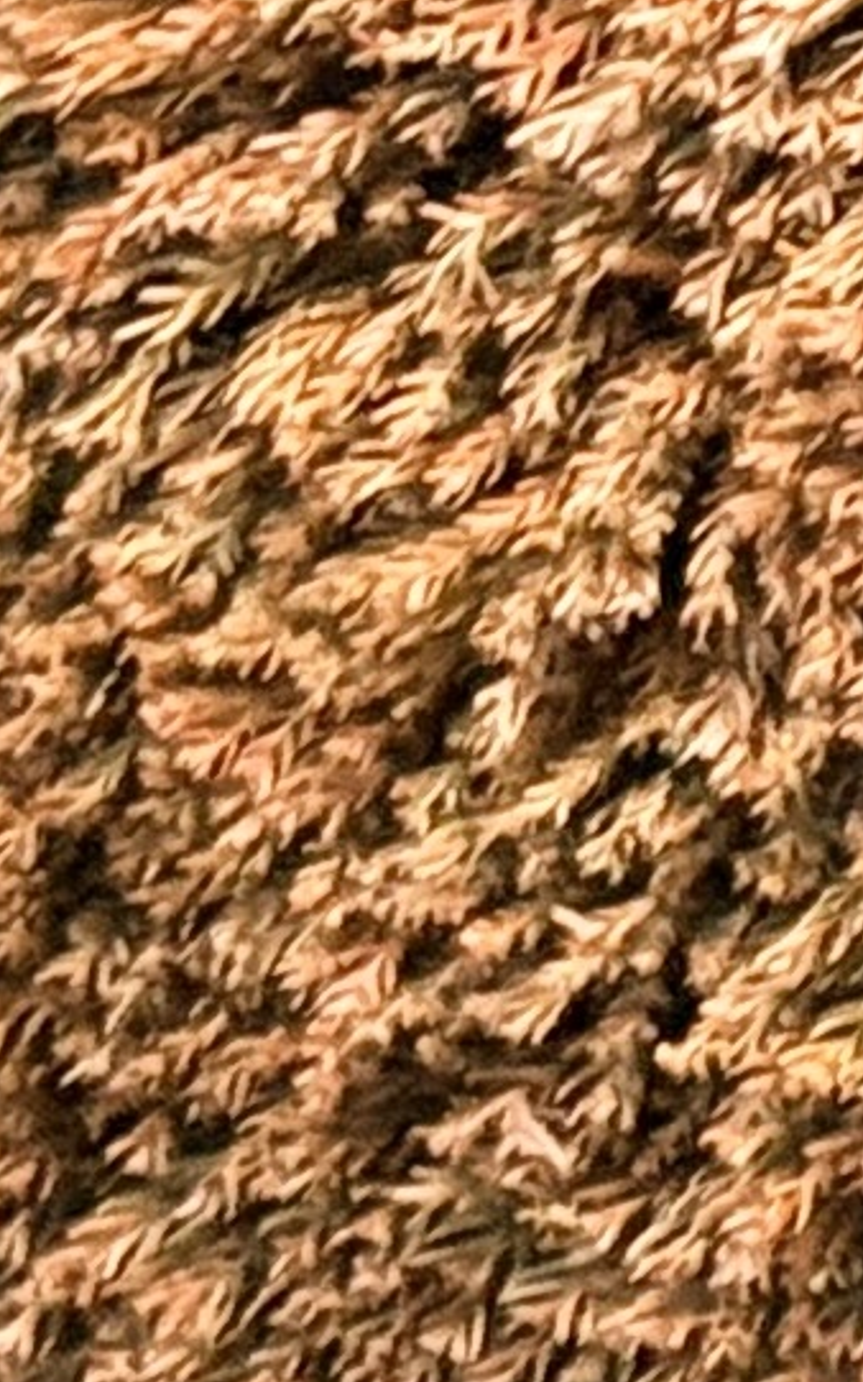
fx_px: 14266
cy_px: -531
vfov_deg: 5.5
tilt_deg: +26.4
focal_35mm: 379
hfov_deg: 3.3
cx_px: 3853
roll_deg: +2.5
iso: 200
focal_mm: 6.76
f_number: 1.78
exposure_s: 1/60
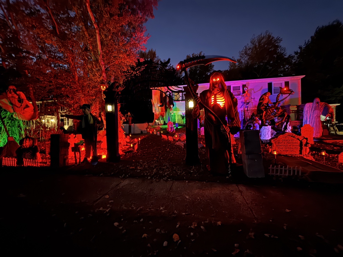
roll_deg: +1.3
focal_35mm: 14
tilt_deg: +0.5
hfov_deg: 102.1
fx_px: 139
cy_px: 128
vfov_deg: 85.7
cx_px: 172
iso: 2500
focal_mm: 2.22
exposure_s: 1/8
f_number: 2.2
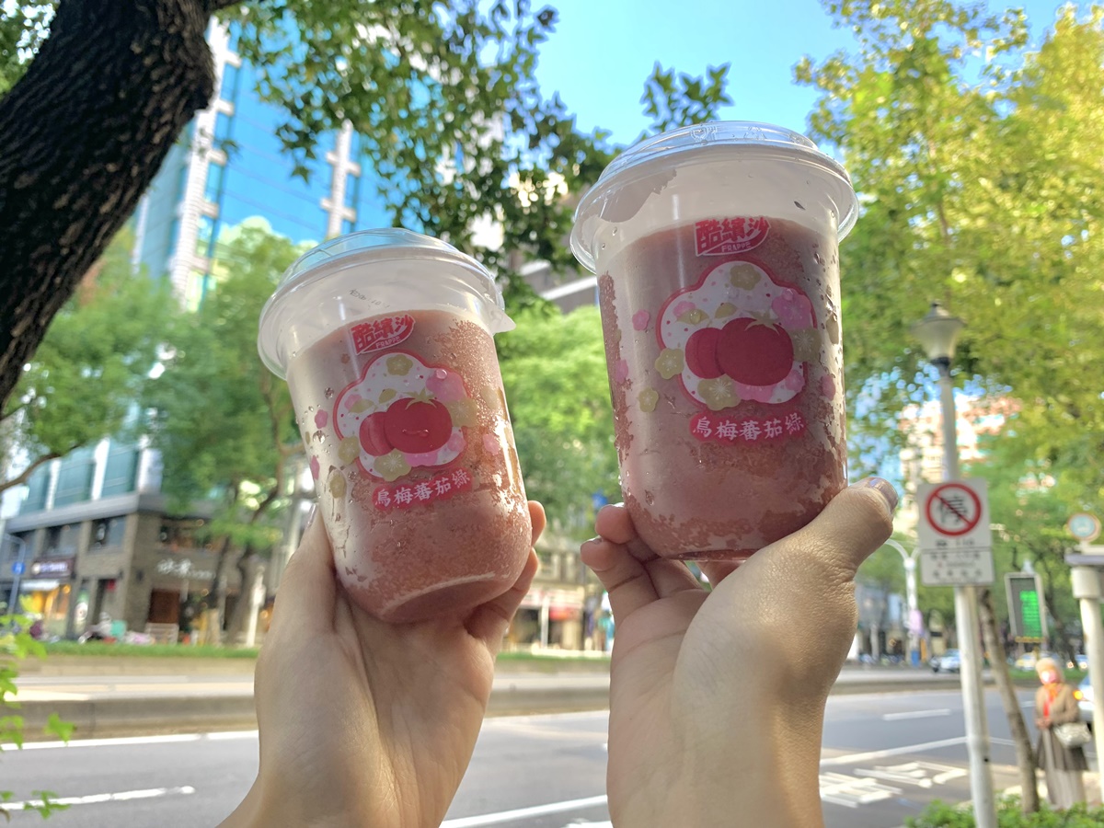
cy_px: 414
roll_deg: -2.0
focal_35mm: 26
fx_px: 829
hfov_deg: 67.3
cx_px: 552
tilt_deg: +13.6
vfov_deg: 53.1
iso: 32
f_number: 1.8
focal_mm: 4.25
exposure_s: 1/121
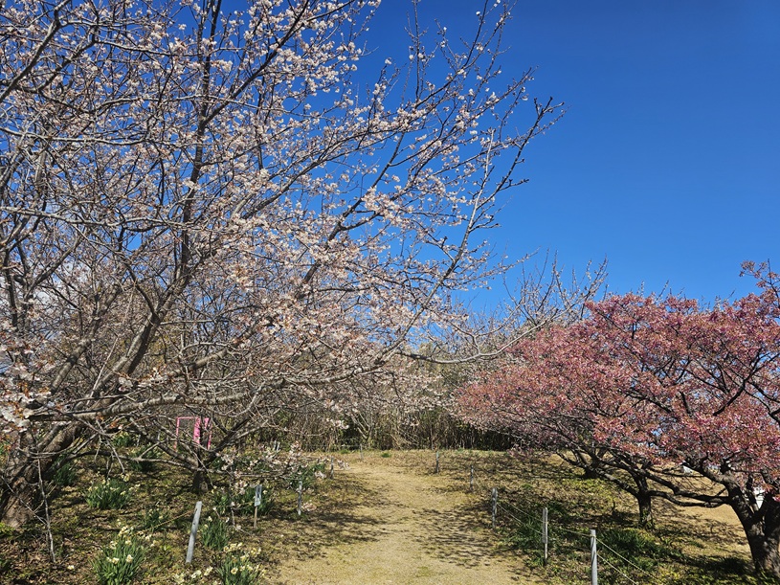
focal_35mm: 23
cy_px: 292
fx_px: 518
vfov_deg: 58.9
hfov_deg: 73.9
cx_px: 390
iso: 10
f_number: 1.7
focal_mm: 6.3
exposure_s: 1/736
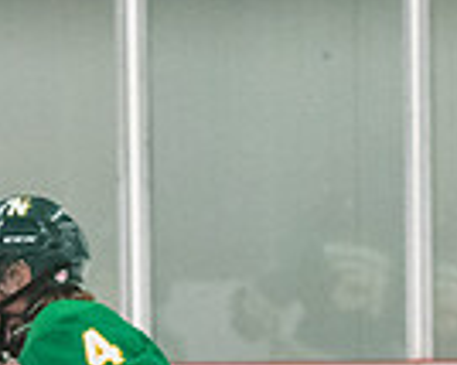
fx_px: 8961
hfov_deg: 2.9
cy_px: 619
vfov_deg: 2.3
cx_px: 83
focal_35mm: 663
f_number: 2.8
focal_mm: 86
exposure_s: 1/800
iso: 3200
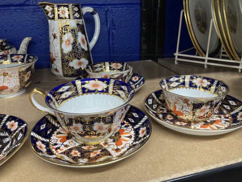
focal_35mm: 28
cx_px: 121
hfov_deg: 63.4
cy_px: 91
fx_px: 196
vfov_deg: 49.8
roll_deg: +1.2
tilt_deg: -21.7
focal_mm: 3.99
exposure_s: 1/50
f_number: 1.8
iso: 160
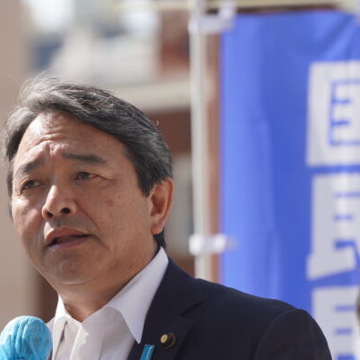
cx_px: 128
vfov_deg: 5.6
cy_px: 206
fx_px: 3683
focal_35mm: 313
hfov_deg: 5.6
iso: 100
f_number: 5.6
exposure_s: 1/250
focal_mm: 190
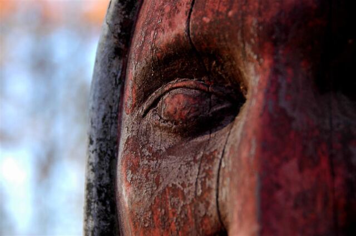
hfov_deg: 14.4
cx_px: 178
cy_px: 118
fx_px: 1407
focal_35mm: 142
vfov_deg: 9.6
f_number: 5.3
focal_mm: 95
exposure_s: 1/125
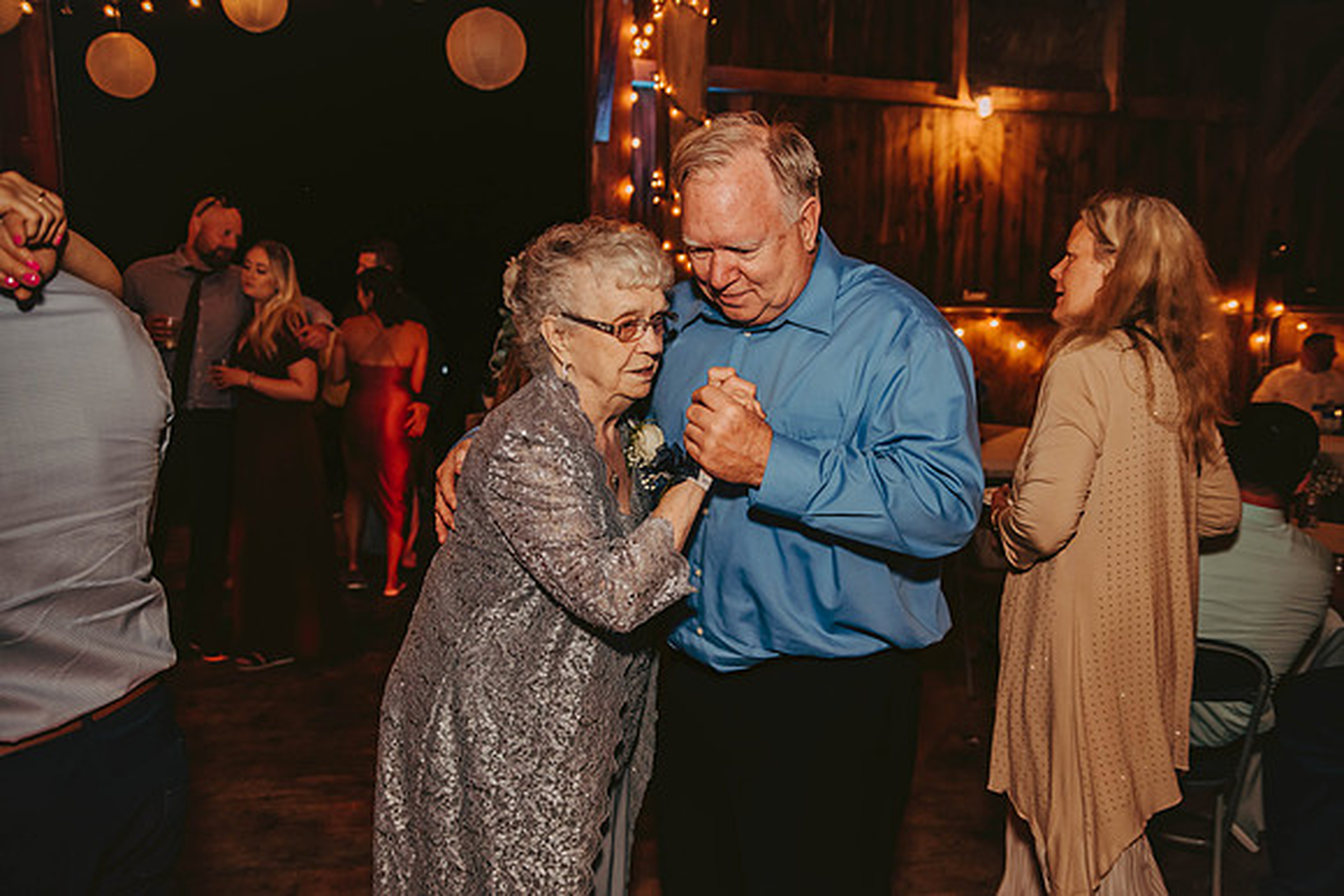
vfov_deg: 46.4
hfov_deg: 65.5
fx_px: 1046
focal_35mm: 28
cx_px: 672
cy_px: 448
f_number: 2.8
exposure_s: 1/125
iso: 1250
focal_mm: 28
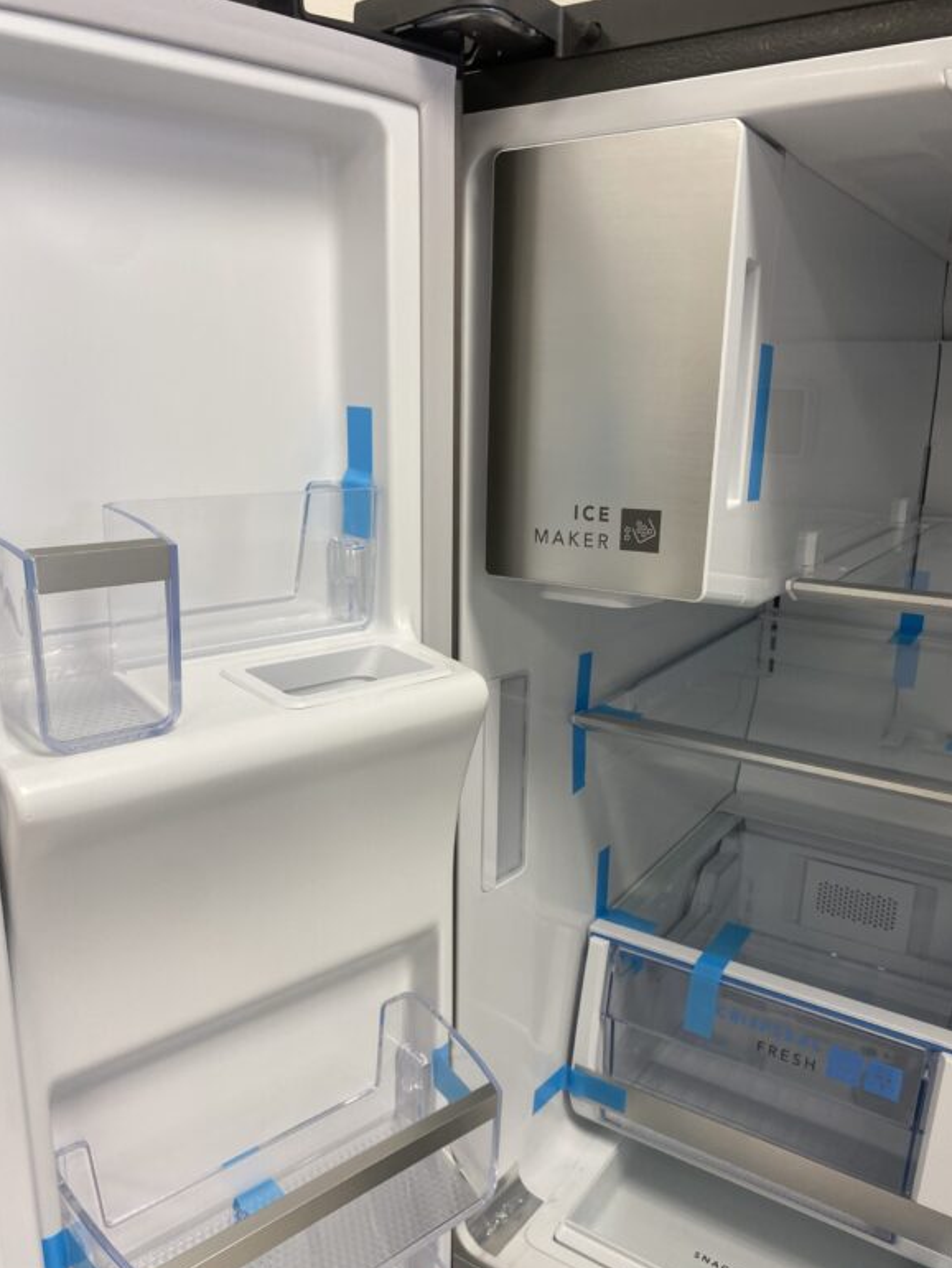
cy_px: 655
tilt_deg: -12.6
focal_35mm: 27
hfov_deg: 51.4
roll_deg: -1.0
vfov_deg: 65.3
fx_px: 990
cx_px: 463
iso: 80
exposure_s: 1/63
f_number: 1.8
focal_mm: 4.25
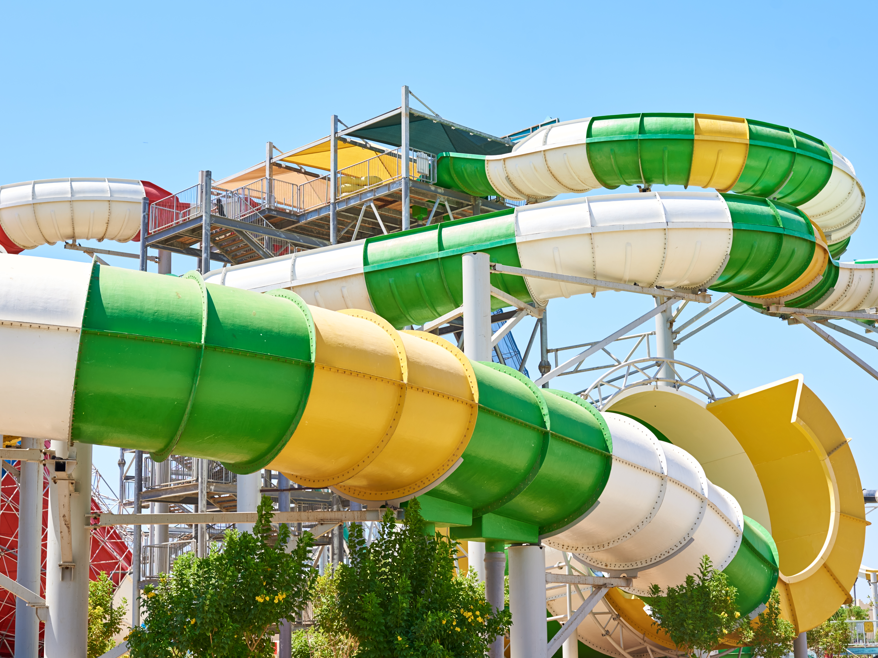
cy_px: 333
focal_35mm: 55
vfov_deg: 26.6
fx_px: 1395
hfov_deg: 34.9
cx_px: 451
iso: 50
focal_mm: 50
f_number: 6.3
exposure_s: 1/250
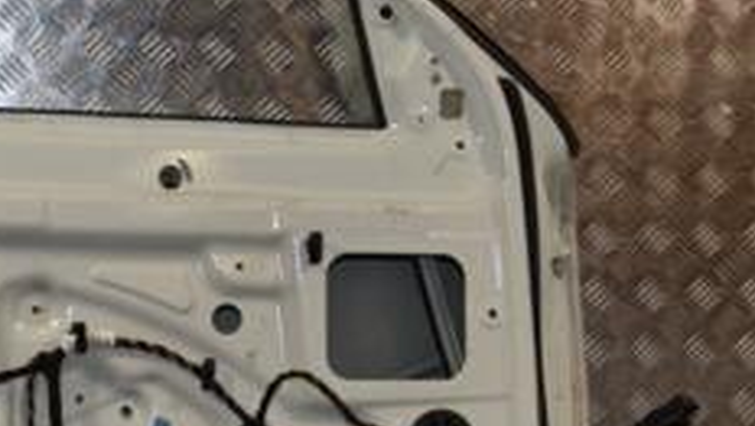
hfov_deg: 27.5
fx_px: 1463
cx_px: 20
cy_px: 228
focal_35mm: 73
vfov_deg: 16.6
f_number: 8
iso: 800
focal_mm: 18
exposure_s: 1/200
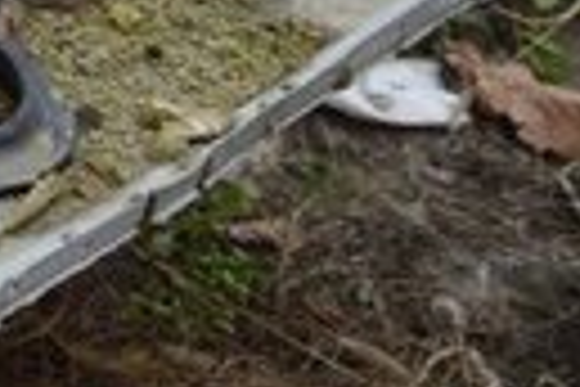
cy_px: -898
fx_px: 3464
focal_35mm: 215
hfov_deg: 7.8
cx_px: -1353
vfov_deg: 5.8
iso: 160
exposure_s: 1/125
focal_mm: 18
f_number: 5.6
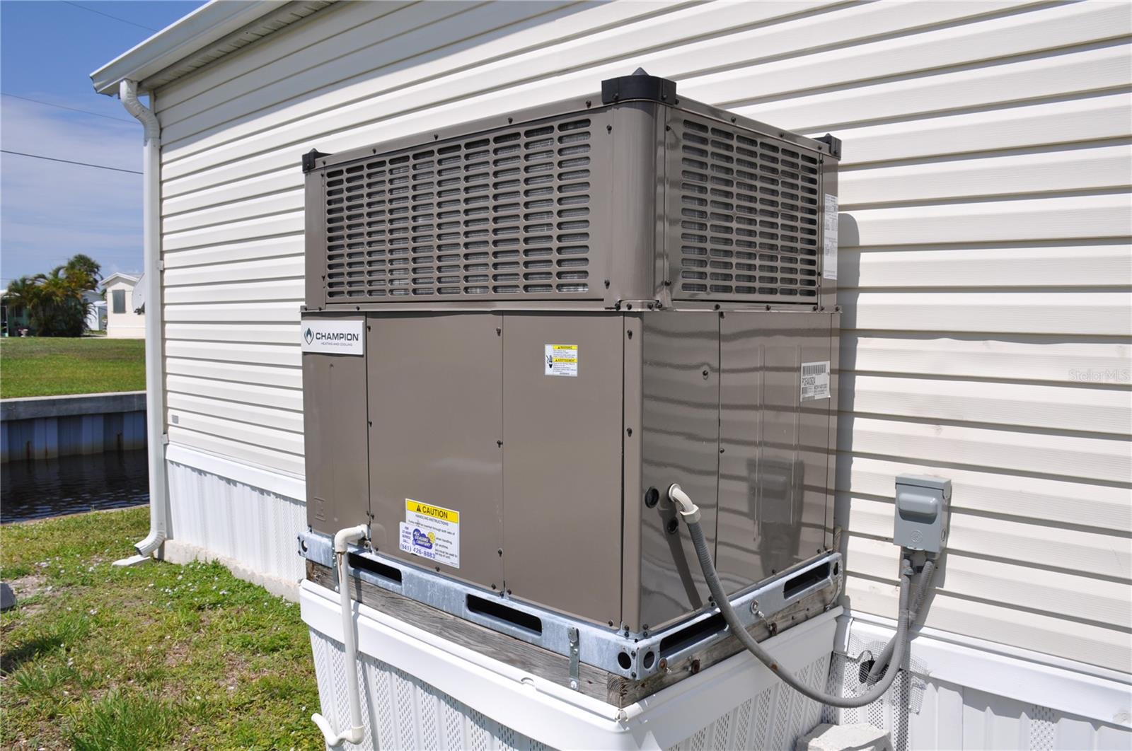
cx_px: 566
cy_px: 376
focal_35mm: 27
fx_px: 848
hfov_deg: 67.5
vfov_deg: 47.8
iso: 200
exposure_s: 1/500
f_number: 11
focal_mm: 18
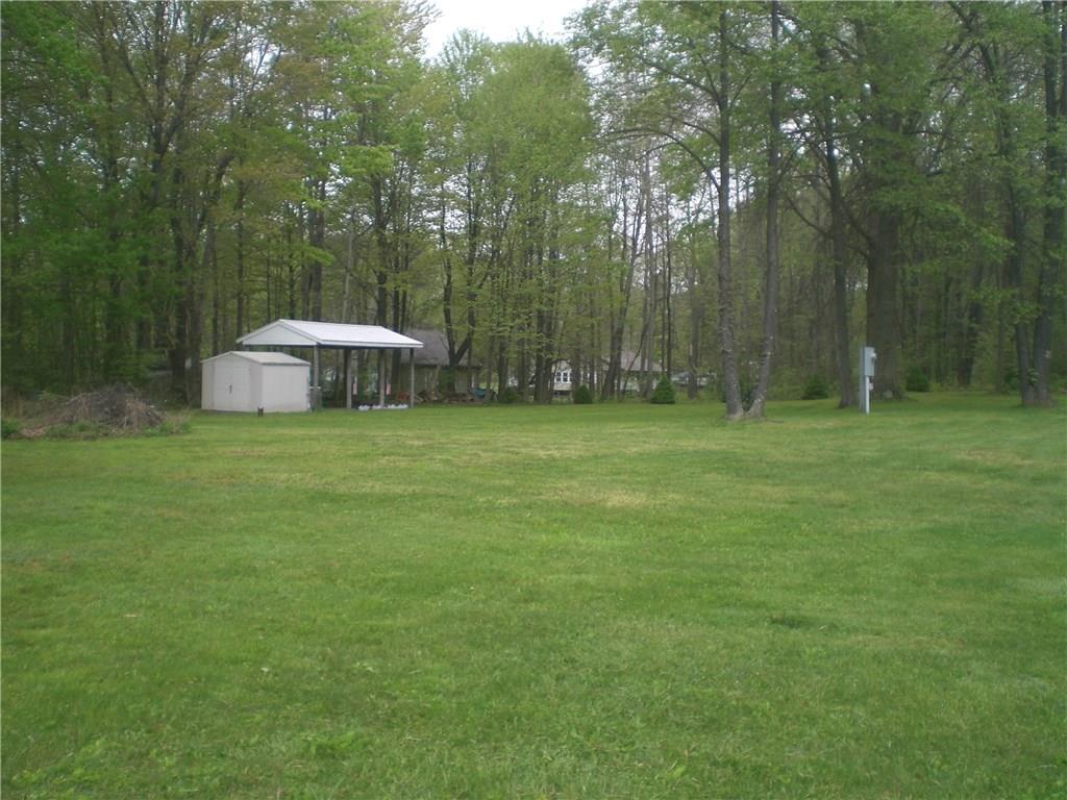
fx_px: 1171
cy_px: 400
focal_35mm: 38
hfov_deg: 49.0
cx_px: 534
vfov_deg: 37.7
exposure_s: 1/80
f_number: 3.1
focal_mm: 6.3
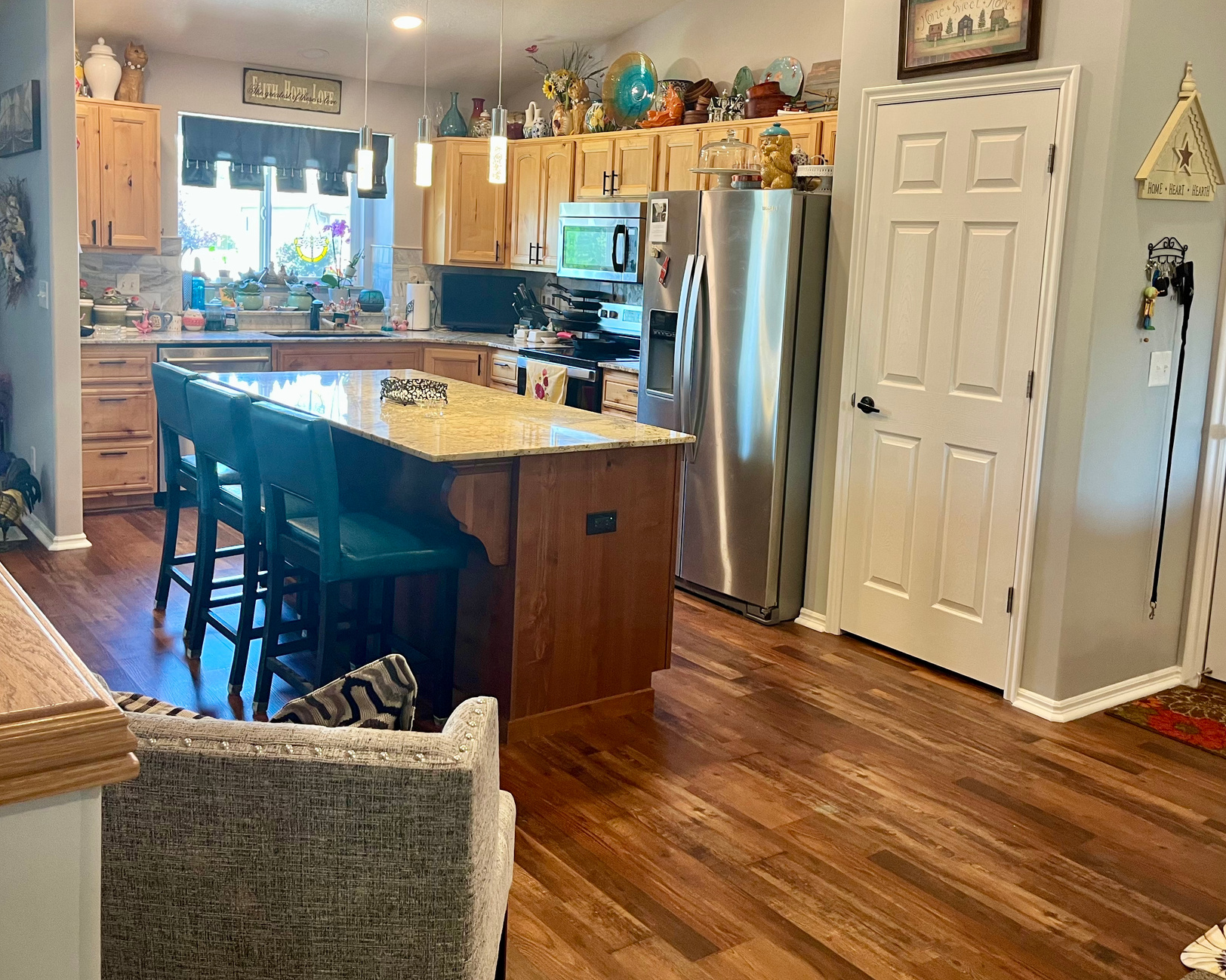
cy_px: 404
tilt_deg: -8.1
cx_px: 616
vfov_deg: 45.6
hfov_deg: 55.7
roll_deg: -2.8
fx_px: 1161
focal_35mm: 32
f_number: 1.6
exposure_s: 1/60
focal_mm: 5.1
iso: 125
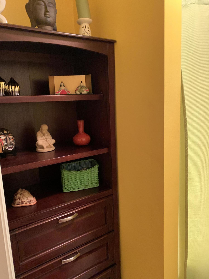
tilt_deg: -10.2
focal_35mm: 26
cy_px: 140
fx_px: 209
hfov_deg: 53.1
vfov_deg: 67.3
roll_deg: +3.0
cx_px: 104
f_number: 1.8
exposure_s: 1/20
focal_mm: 4.25
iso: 640
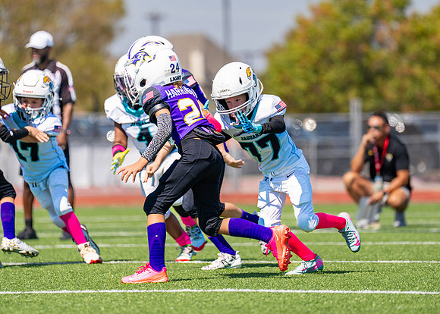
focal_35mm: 292
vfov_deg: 4.9
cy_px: 148
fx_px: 3643
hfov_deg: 6.9
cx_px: 221
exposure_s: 1/2000
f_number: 2.8
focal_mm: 200
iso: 100
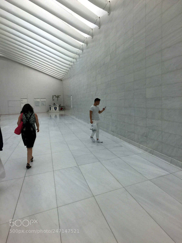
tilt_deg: -2.0
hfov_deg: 48.2
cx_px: 91
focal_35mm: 29
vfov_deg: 61.7
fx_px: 203
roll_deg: -1.8
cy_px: 122
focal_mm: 4.15
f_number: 2.2
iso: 32
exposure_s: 1/30
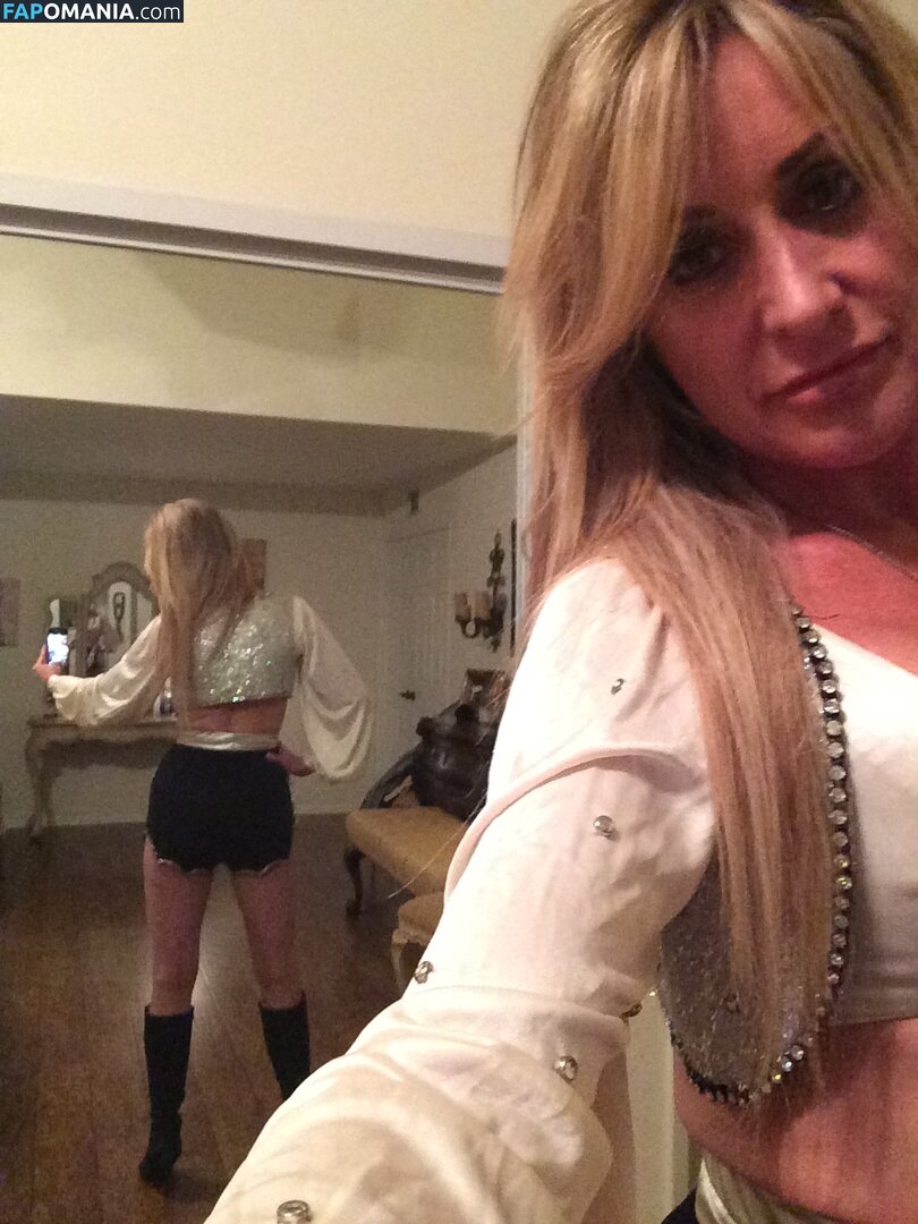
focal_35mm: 33
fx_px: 1167
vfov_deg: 55.4
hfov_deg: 42.9
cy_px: 612
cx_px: 459
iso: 800
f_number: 2.4
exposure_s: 1/15
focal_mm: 2.15
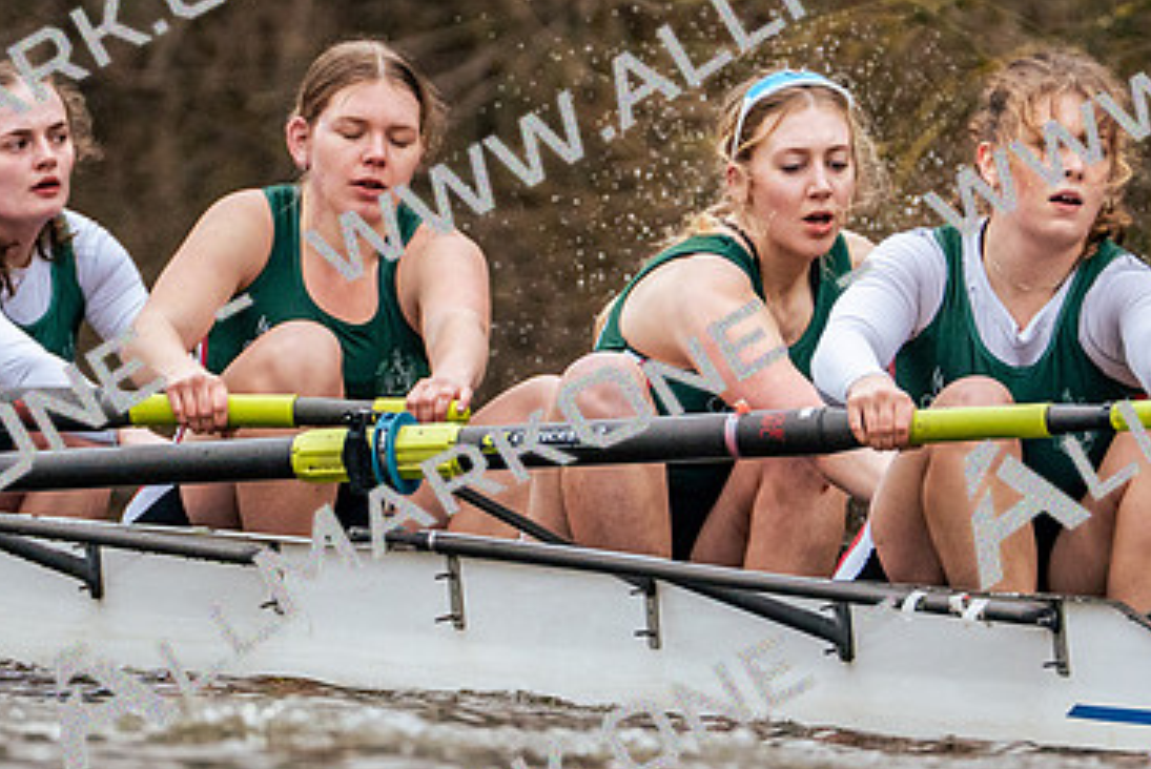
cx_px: 694
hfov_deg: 1.4
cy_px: 292
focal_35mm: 1429
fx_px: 45723
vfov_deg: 1.0
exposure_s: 1/2000
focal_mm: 600
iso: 3200
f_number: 6.3
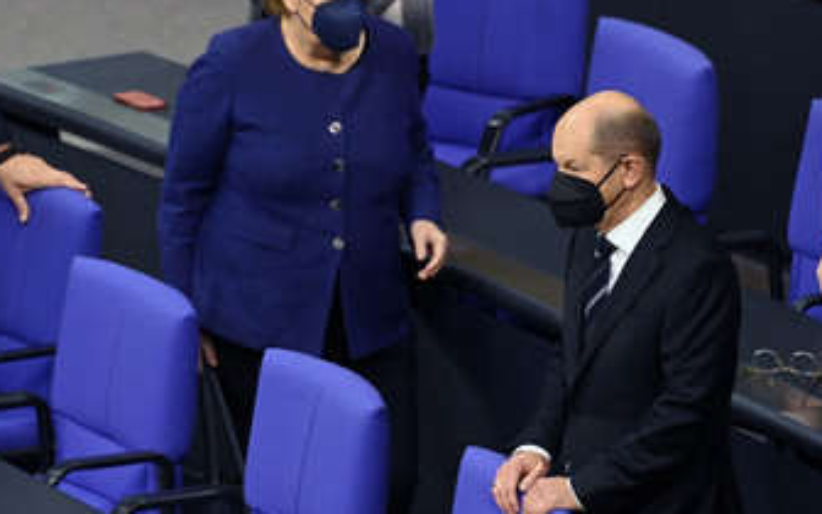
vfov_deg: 2.3
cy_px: 225
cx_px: 422
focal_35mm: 560
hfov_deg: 3.8
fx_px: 12545
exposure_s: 1/250
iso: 8000
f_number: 5.6
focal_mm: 410
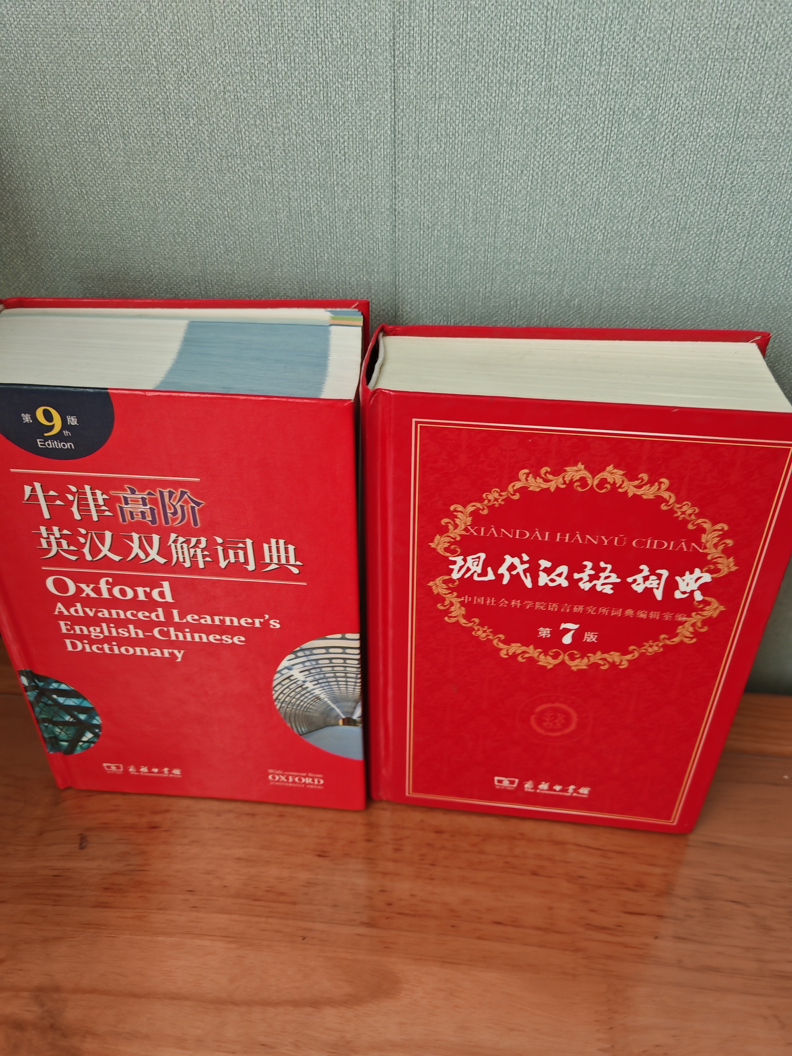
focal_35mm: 27
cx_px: 396
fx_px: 824
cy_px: 528
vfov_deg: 65.3
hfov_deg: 51.4
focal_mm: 6.67
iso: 800
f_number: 1.9
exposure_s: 1/33
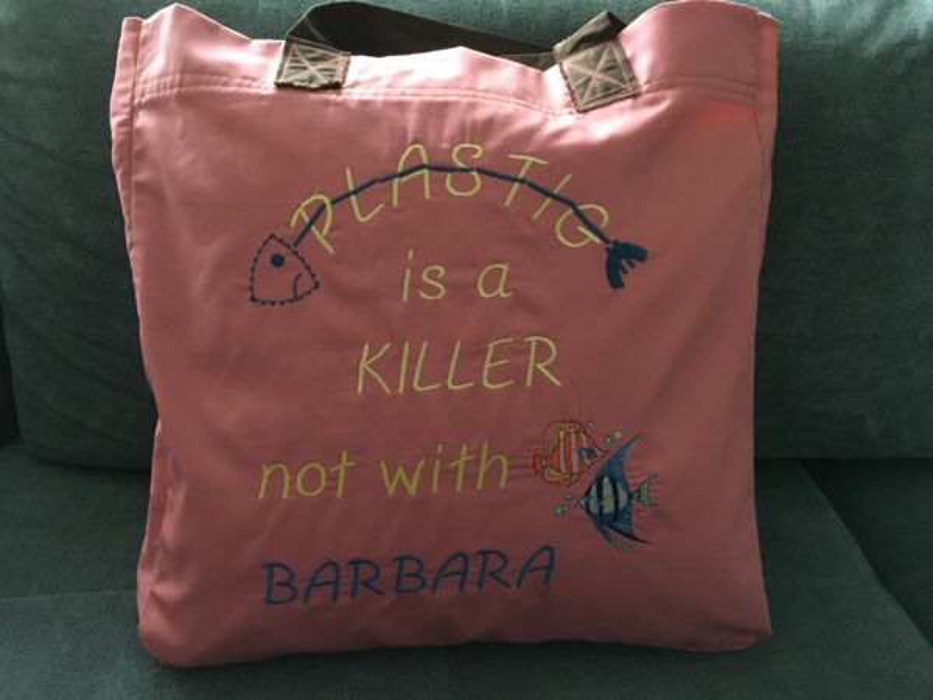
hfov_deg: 61.7
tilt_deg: -30.1
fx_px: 782
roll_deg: -3.6
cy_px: 350
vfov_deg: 48.2
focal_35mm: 29
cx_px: 466
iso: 400
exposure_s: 1/17
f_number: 2.2
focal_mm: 4.15
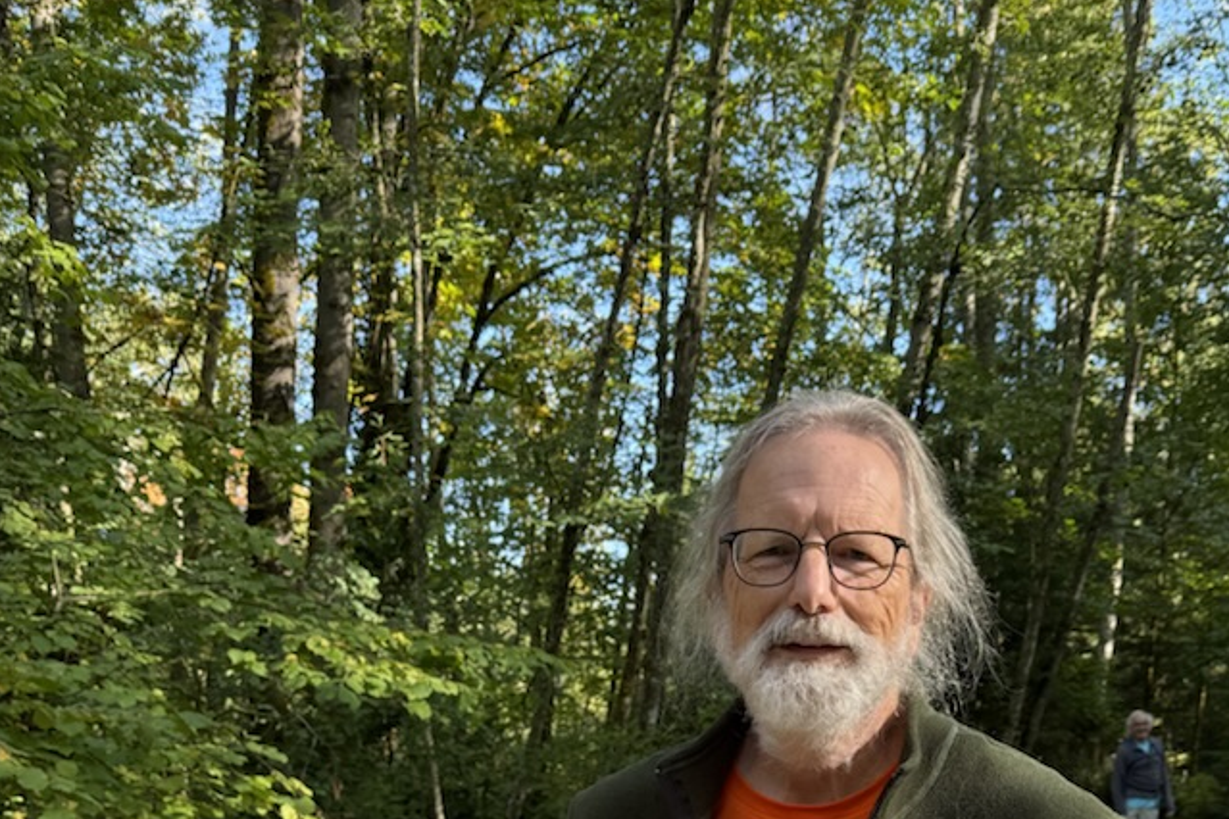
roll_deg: -1.6
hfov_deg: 45.2
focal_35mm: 43
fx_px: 1468
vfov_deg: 28.1
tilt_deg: -7.9
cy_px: 925
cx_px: 746
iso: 64
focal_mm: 6.76
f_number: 1.78
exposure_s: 1/164
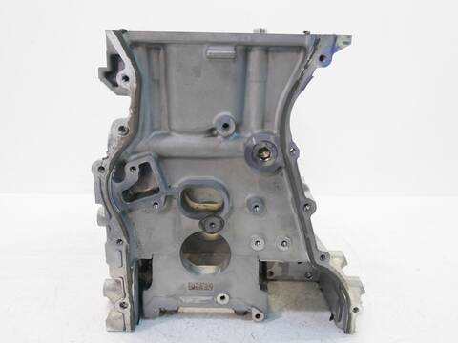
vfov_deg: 49.7
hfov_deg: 63.4
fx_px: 370
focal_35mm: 28
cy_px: 172
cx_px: 229
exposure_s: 1/60
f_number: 3.6
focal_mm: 14
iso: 320
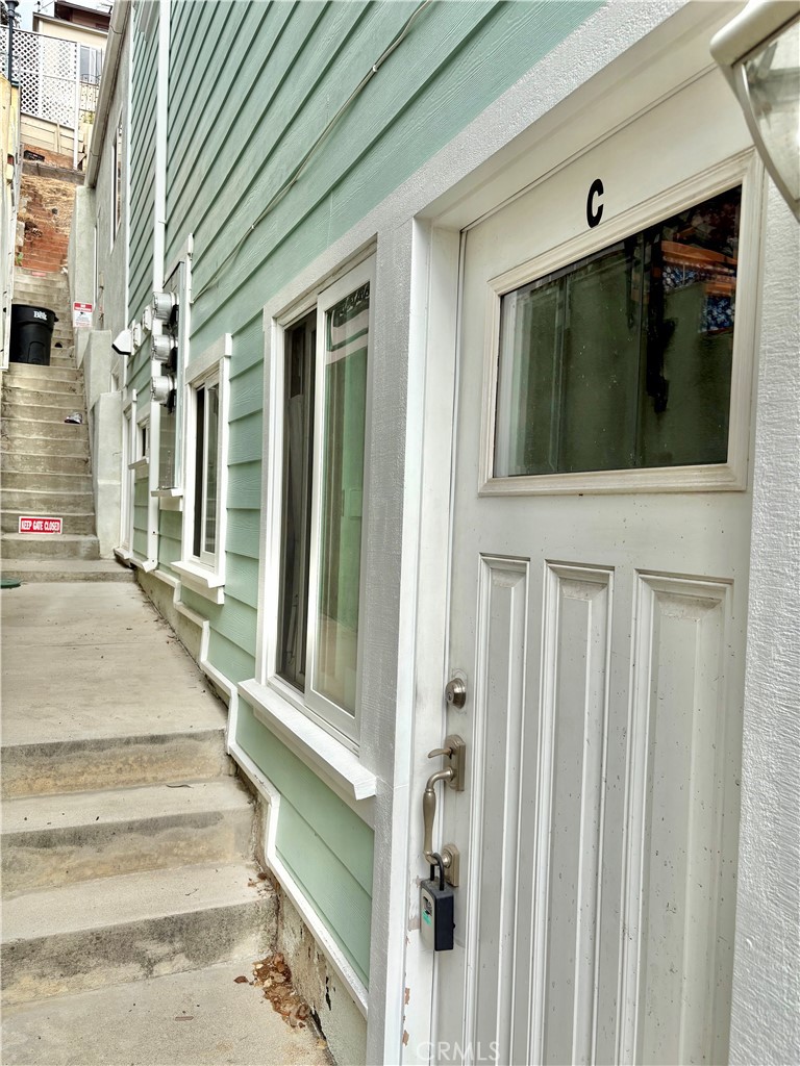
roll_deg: -2.1
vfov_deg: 67.3
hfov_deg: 53.1
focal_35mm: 26
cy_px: 533
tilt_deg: -1.4
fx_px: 801
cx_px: 400
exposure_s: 1/1799
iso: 50
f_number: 1.6
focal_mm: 5.96
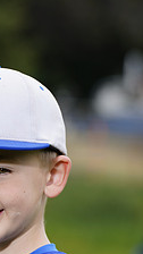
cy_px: 322
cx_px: -33
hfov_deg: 2.5
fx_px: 3249
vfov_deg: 4.5
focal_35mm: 482
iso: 100
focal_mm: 178
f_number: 6.3
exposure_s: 1/250
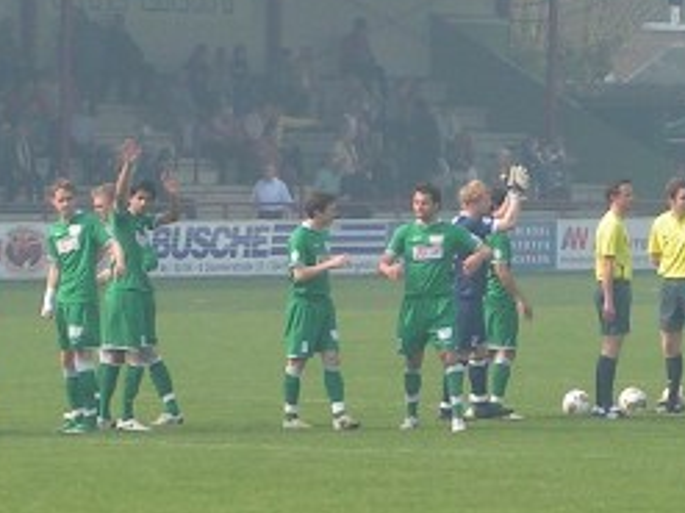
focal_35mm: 405
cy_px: 36
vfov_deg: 3.7
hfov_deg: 4.9
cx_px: 366
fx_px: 8010
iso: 50
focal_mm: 19.1
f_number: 5.6
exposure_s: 1/320
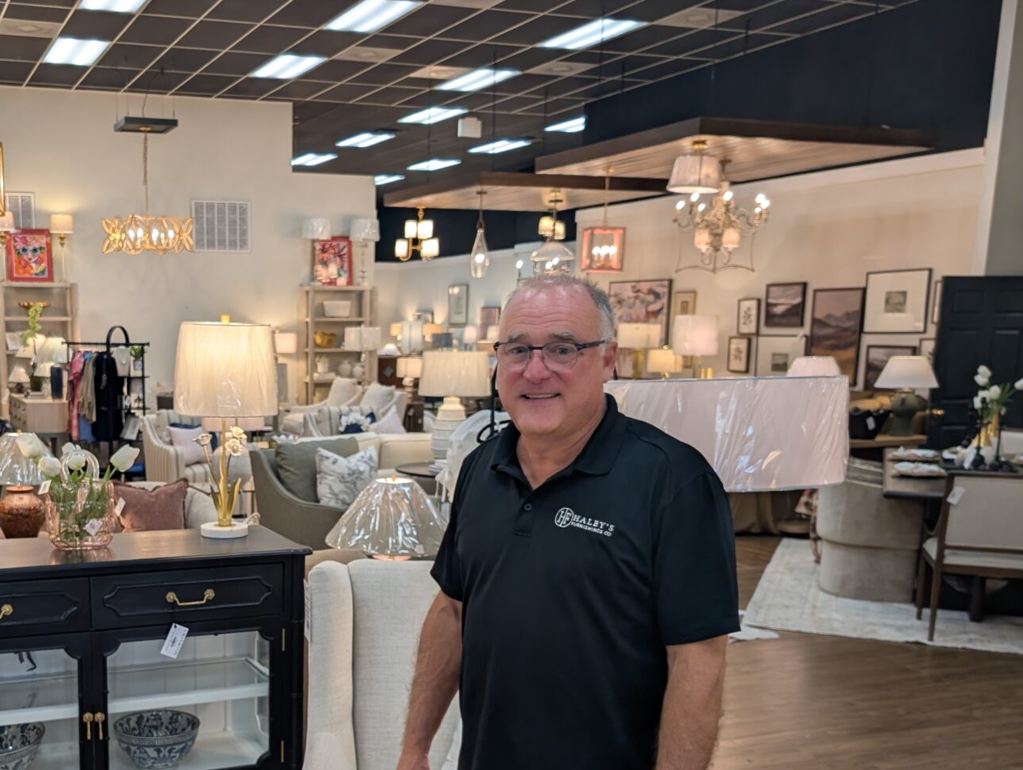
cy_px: 586
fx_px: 1125
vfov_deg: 36.8
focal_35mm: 38
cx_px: 292
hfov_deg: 47.6
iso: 50
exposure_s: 1/60
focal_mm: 6.9
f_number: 1.68
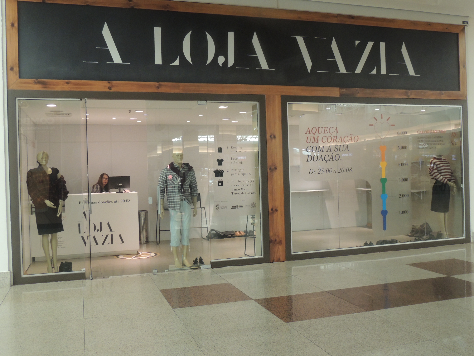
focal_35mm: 35
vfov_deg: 40.7
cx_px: 237
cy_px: 178
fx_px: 479
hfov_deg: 52.6
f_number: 3.3
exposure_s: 1/40
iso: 400
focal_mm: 6.2
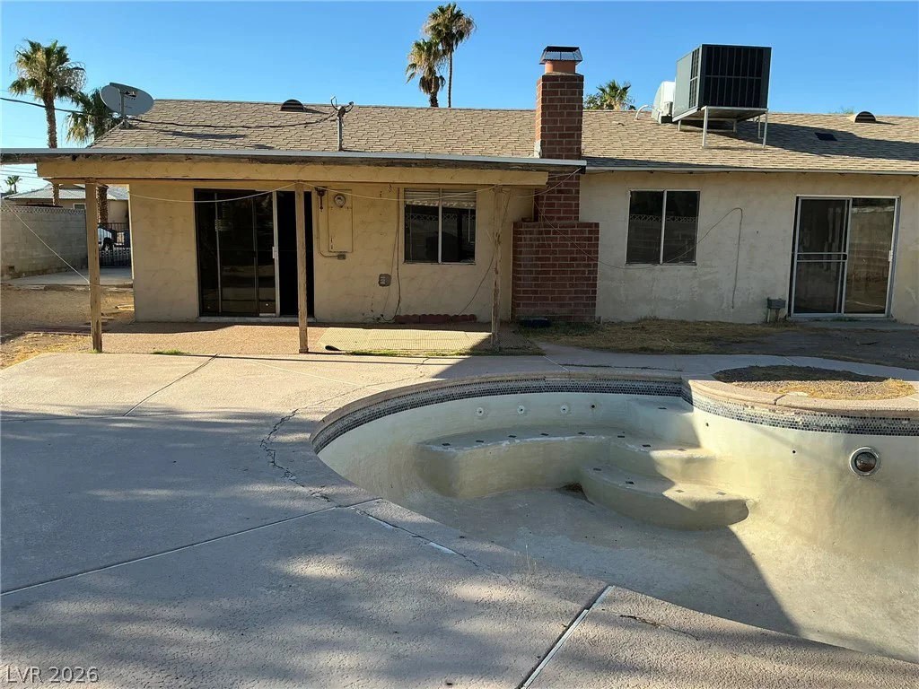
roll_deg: -0.9
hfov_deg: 63.4
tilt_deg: -9.3
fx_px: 743
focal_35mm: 28
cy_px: 344
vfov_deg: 49.7
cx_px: 460
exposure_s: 1/1098
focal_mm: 3
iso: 25
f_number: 1.8
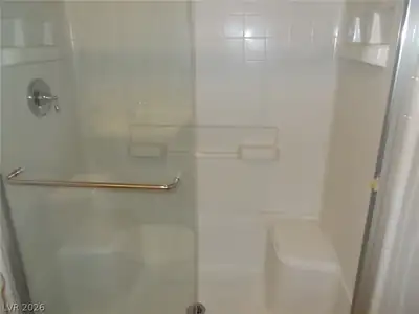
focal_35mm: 26
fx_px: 315
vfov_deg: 53.1
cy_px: 157
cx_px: 210
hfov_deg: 67.3
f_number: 3.2
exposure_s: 1/25
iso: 200
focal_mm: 4.6
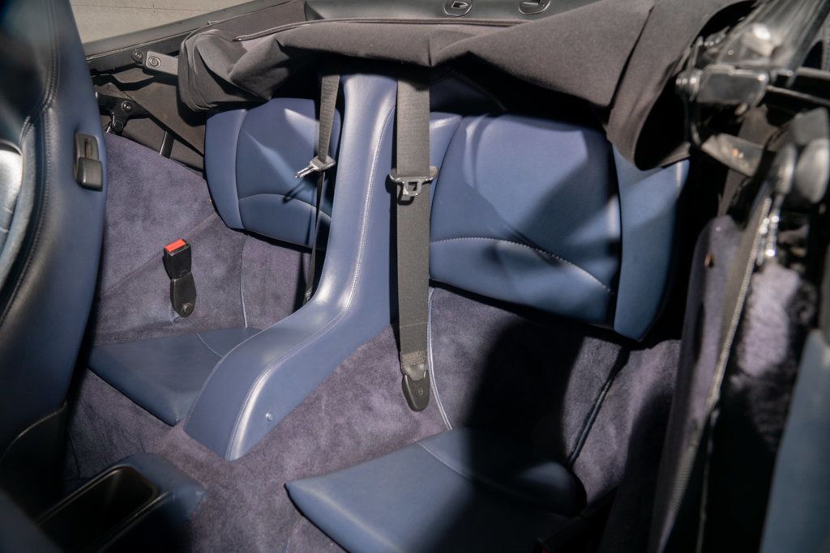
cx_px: 415
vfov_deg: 53.1
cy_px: 276
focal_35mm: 24
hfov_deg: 73.7
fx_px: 553
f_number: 6.3
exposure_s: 1/60
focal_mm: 24
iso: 250
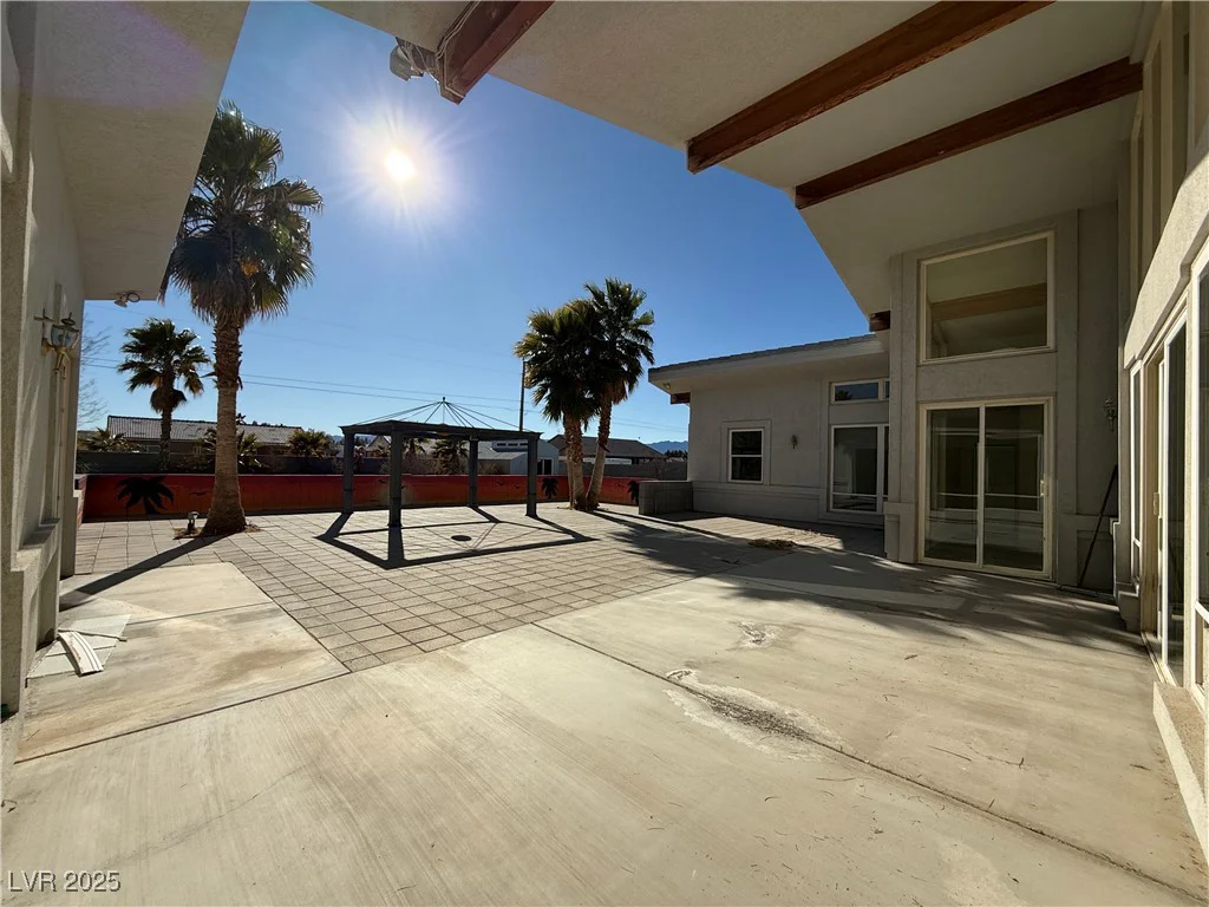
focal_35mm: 14
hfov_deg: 102.1
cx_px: 604
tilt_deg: +2.5
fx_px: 489
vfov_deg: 85.7
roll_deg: -1.5
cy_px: 454
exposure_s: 1/4149
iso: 50
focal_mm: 2.22
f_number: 2.2
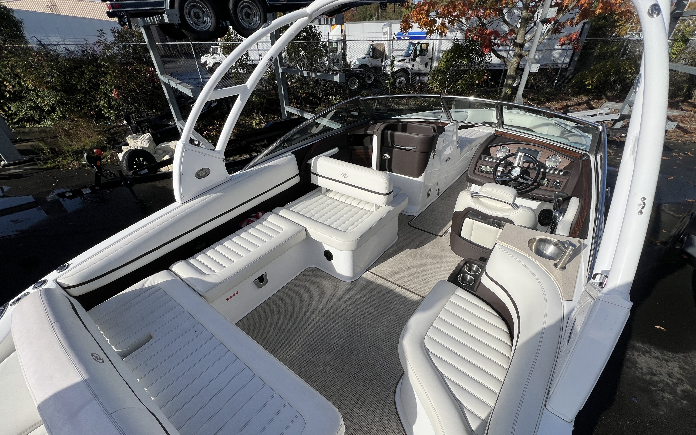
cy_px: 252
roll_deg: +1.9
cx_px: 350
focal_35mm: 14
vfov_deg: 78.1
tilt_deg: -37.0
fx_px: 266
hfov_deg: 105.3
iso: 32
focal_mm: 1.57
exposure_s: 1/2481
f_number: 1.8
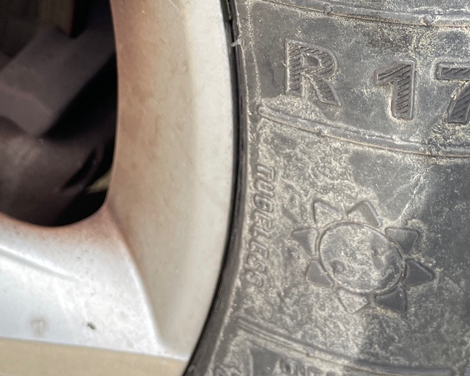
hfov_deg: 29.5
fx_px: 890
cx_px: 272
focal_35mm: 64
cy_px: -29
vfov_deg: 22.6
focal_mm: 4.2
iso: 40
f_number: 1.6
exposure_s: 1/121
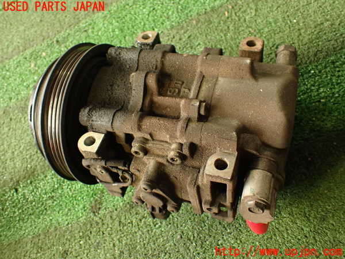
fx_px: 319
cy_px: 130
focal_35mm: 32
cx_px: 172
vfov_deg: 44.2
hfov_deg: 56.8
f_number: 2.4
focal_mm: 5.79
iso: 320
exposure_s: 1/30
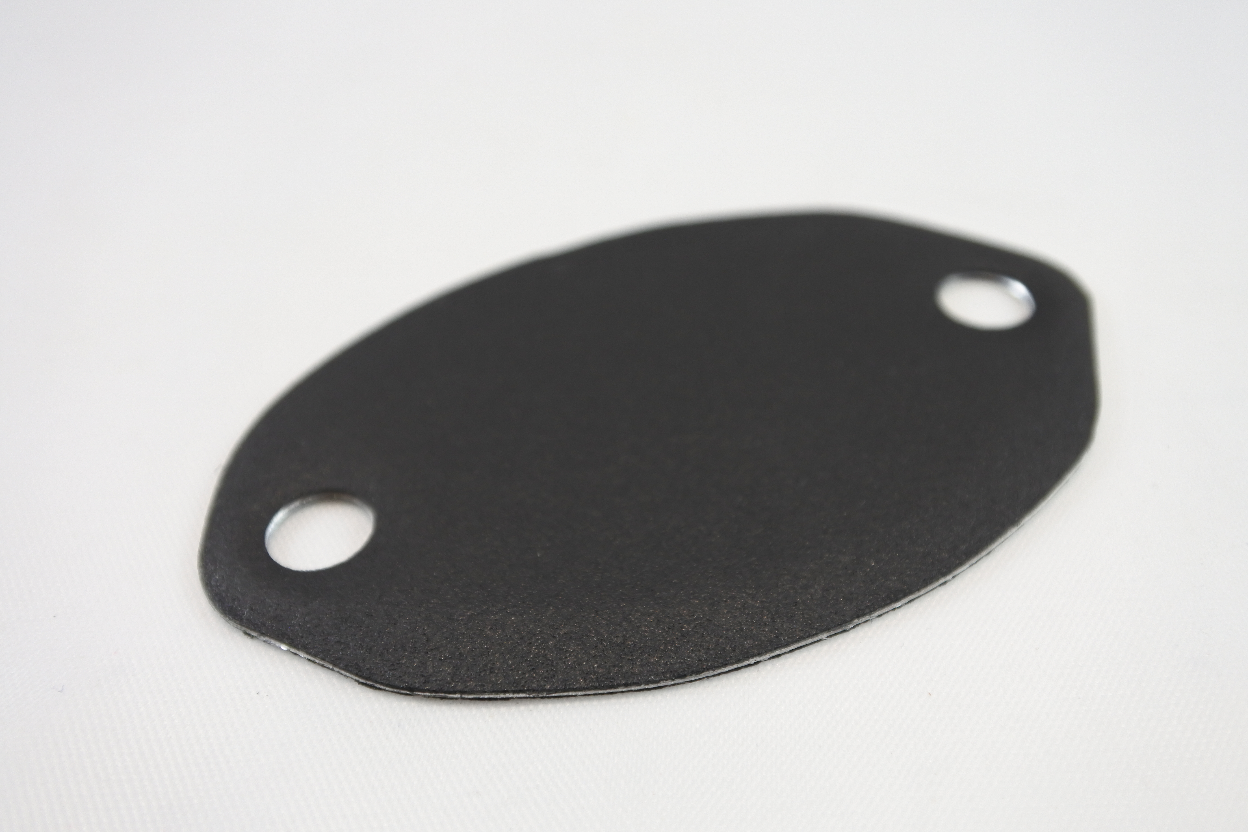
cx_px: 624
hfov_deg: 51.9
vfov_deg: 35.9
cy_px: 416
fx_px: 1283
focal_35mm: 37
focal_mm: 14
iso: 400
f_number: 4
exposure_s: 1/160
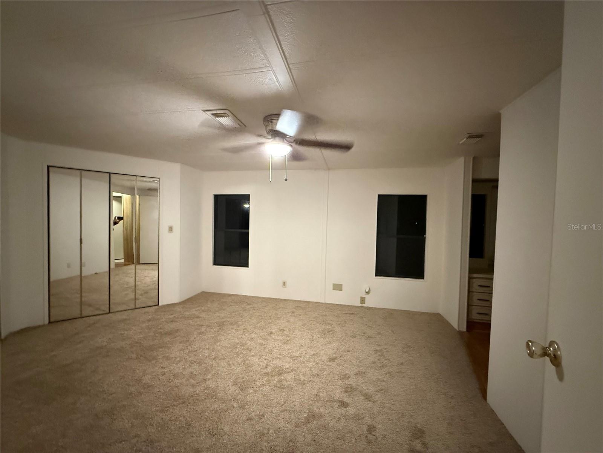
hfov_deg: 102.1
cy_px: 226
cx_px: 302
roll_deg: -1.3
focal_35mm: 14
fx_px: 244
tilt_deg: -0.3
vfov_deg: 85.7
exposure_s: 1/40
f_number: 2.2
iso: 1000
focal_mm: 2.22
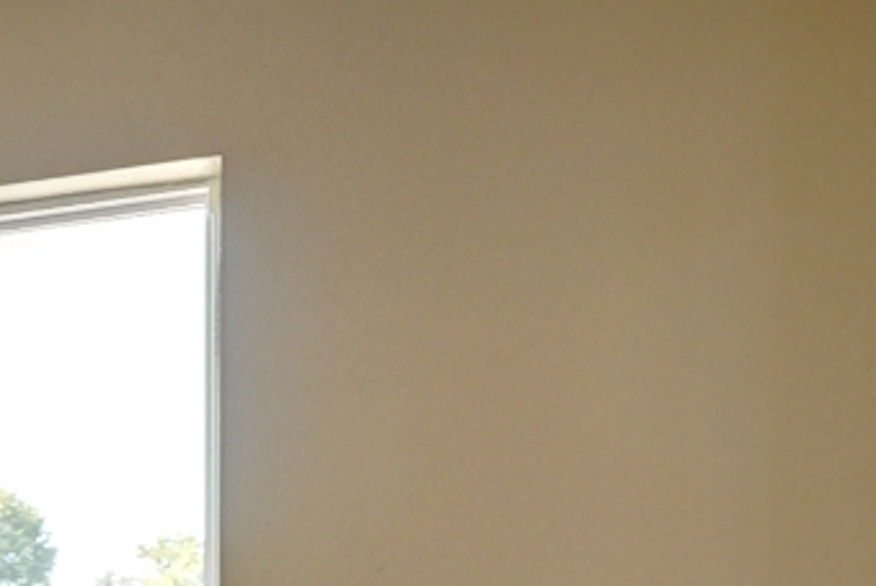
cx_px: -1780
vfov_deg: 11.8
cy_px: 901
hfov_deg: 11.1
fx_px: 2704
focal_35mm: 111
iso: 320
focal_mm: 16
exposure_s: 1/15
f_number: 8
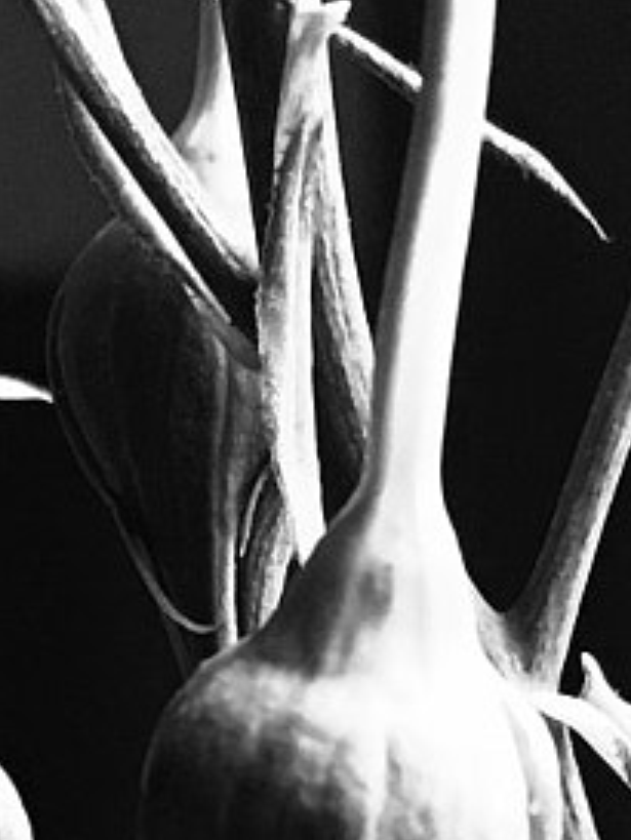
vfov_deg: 11.2
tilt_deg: -15.3
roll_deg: +2.2
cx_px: -9
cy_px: 1222
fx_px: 4129
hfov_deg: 8.7
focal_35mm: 170
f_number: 2.2
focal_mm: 4.15
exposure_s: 1/33
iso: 250
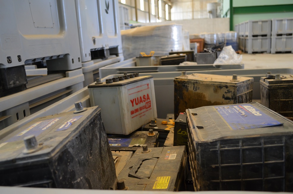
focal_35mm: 33
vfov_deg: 39.8
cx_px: 146
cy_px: 97
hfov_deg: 57.3
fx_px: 268
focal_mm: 22
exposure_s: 1/60
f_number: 4
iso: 720
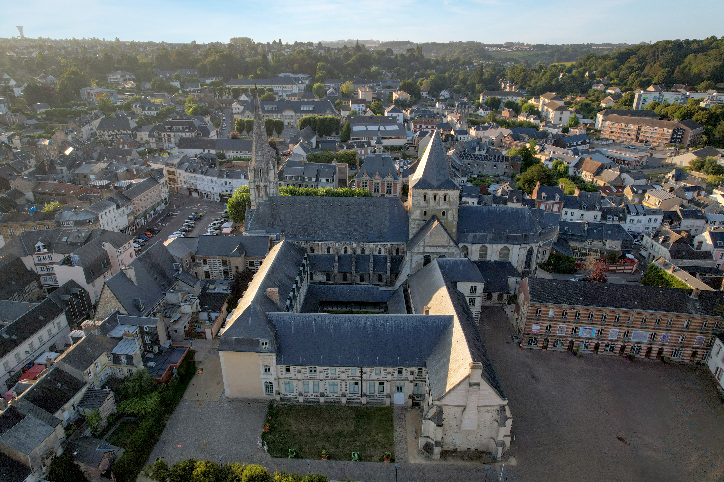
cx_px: 362
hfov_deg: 78.6
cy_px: 241
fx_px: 442
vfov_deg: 57.2
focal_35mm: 22
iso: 100
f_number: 2.8
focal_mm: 8.38
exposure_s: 1/50
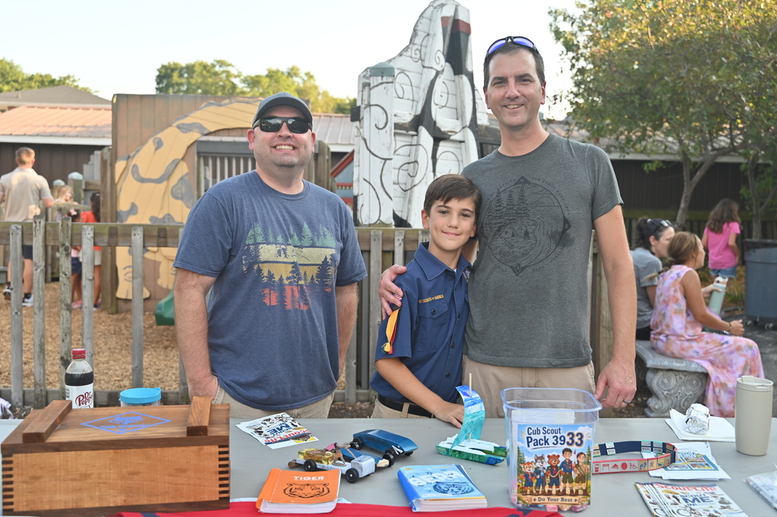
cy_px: 258
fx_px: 819
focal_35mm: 38
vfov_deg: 35.0
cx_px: 388
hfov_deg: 50.7
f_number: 4.5
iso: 200
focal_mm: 38
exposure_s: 1/250
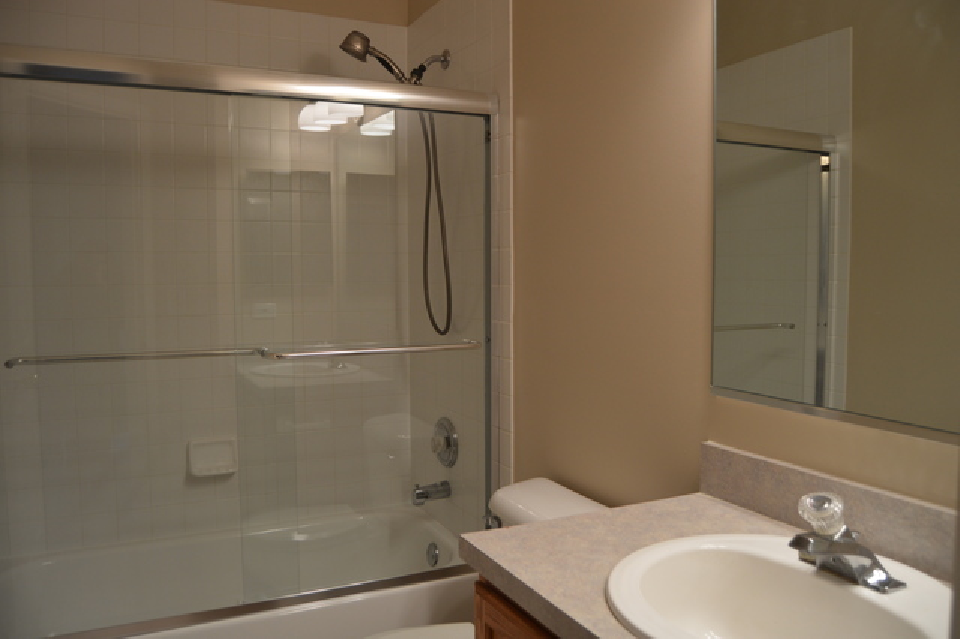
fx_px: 720
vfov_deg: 47.9
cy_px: 320
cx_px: 480
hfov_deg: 67.4
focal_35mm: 27
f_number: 4
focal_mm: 18
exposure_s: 1/60
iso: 400
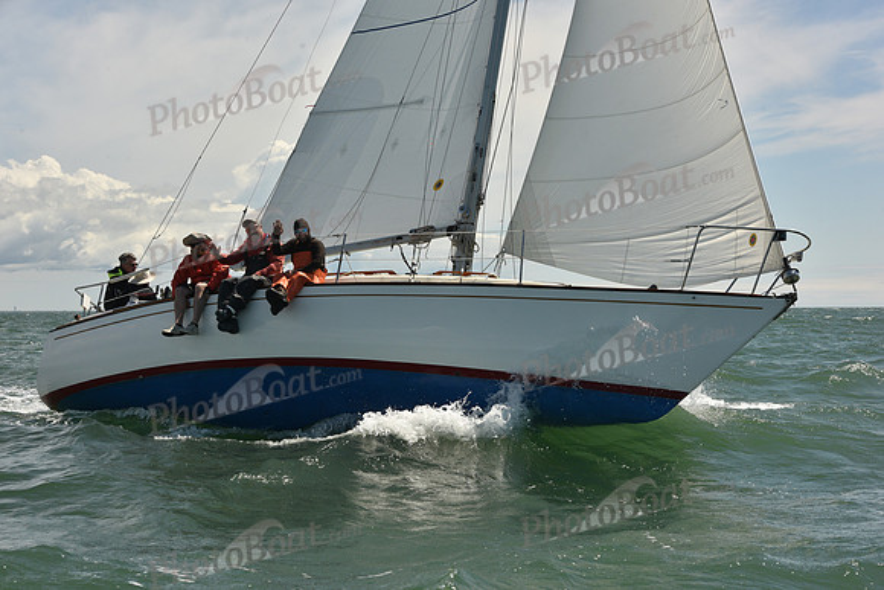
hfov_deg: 28.8
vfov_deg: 19.5
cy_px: 295
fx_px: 1719
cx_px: 442
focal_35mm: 70
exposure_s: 1/800
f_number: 13
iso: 320
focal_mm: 70
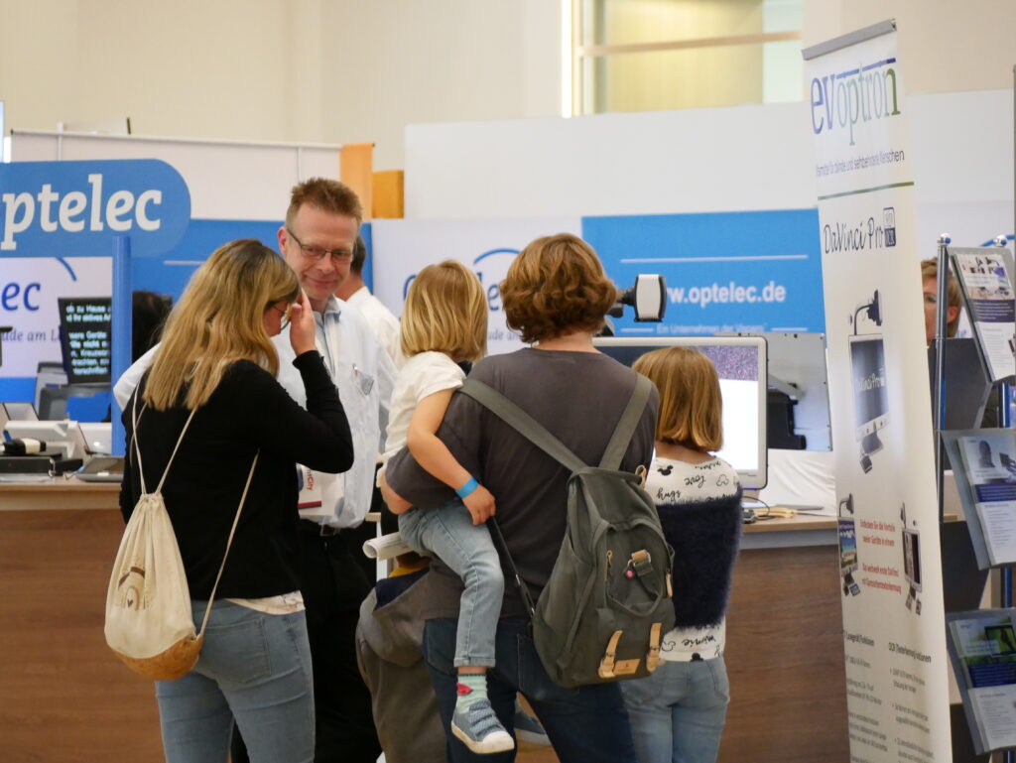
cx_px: 508
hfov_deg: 13.7
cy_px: 382
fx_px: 4228
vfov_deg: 10.3
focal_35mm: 144
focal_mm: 72
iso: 3200
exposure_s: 1/160
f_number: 4.3
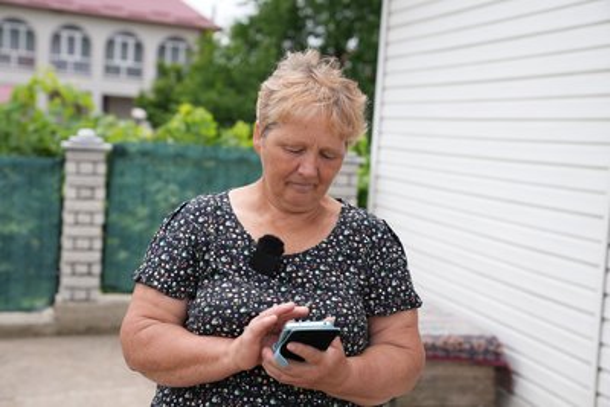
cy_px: 204
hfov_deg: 34.5
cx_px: 305
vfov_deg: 23.4
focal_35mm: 58
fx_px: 983
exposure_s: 1/800
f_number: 4
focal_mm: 58
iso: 160
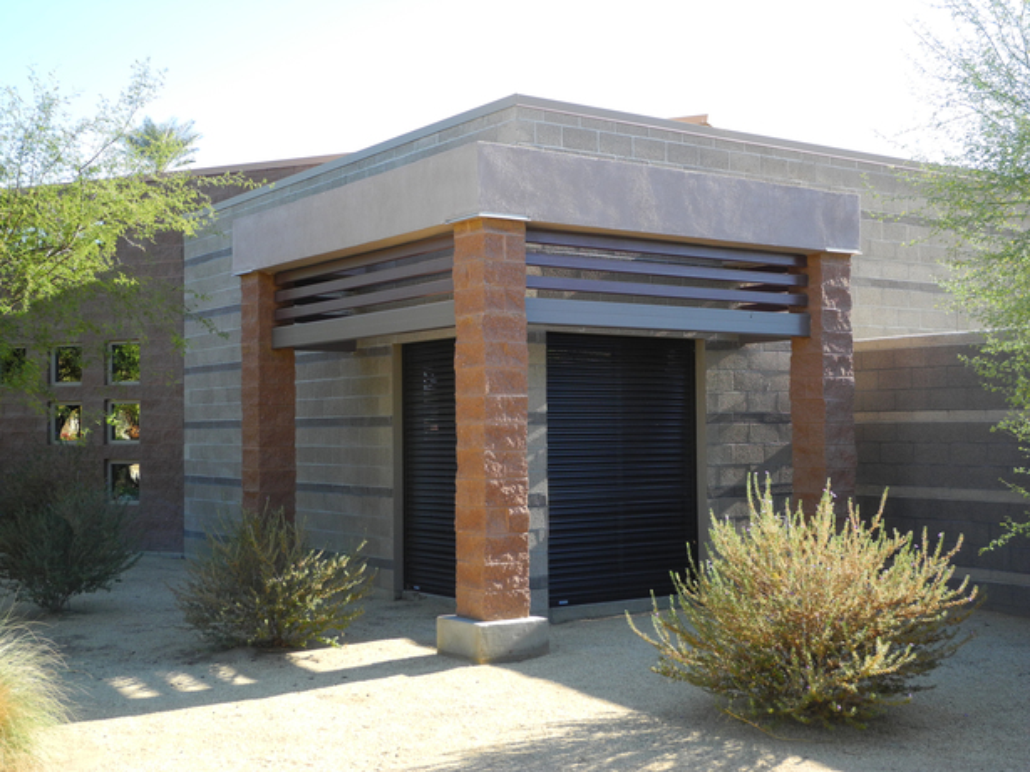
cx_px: 515
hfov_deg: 42.1
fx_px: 1339
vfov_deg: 32.2
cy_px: 386
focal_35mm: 45
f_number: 3.2
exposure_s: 1/275
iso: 100
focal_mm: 9.7
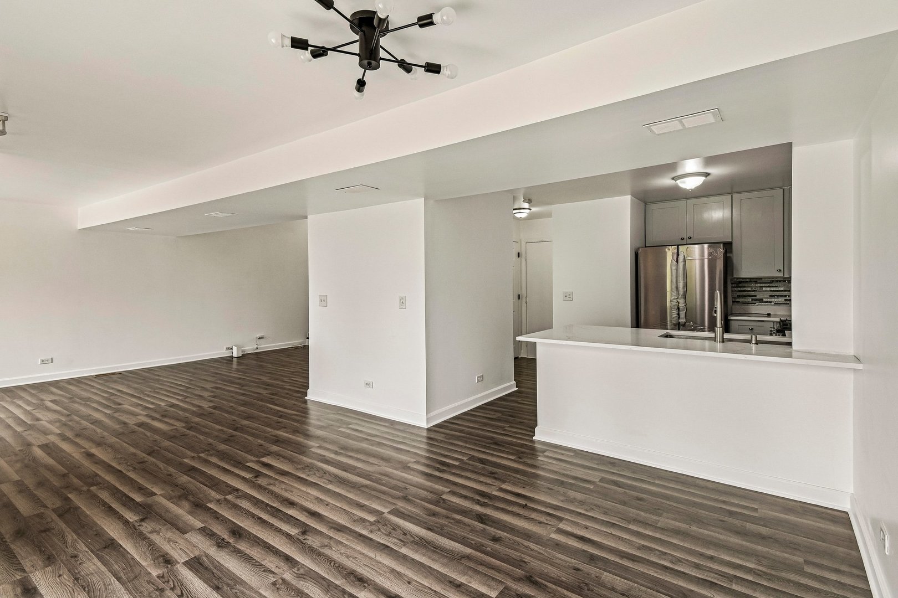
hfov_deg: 100.4
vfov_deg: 77.3
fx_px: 374
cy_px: 299
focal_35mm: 15
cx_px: 449
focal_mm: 10
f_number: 8
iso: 180
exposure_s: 1/15
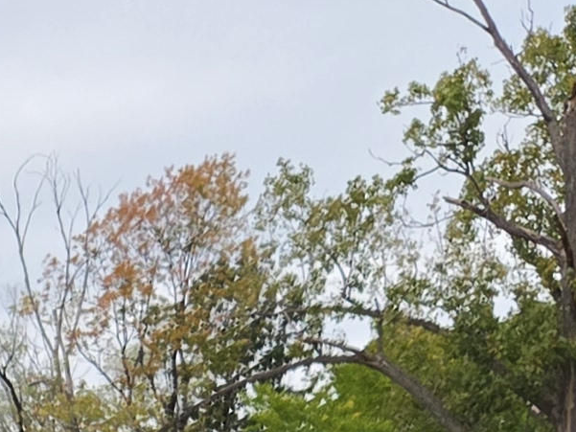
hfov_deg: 11.5
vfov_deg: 8.0
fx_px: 2546
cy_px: 1402
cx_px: -594
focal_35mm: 153
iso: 80
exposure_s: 1/734
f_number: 1.8
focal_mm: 5.4
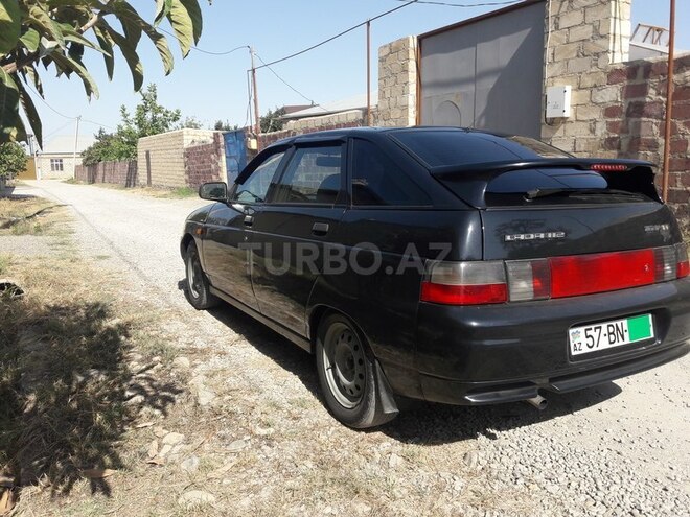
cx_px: 345
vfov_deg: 49.7
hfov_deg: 63.4
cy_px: 258
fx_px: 558
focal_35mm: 28
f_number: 1.9
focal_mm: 3.7
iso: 40
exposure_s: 1/1186
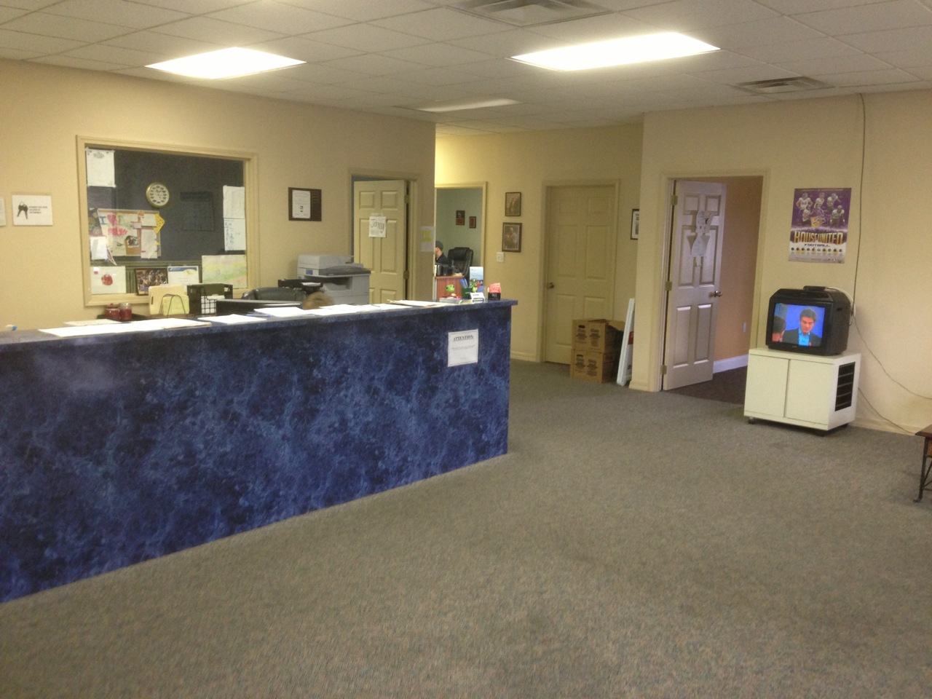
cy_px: 350
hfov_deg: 55.4
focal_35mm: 33
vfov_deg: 42.9
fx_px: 888
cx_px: 466
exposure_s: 1/20
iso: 160
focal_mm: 4.13
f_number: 2.4
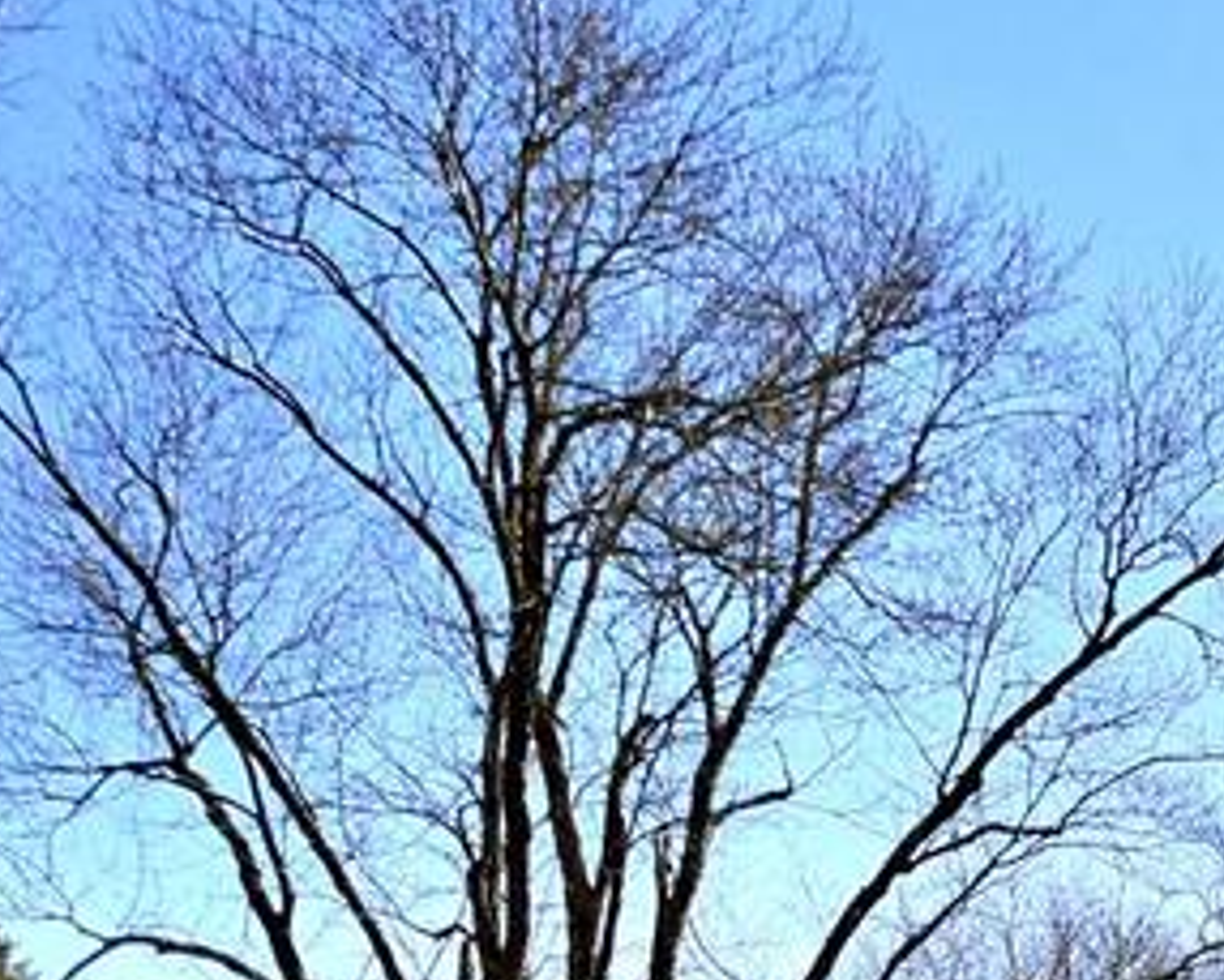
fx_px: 3080
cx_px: 1027
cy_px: 1451
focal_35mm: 85
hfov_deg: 22.1
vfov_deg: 16.5
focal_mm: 12
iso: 1000
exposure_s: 1/2000
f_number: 7.1
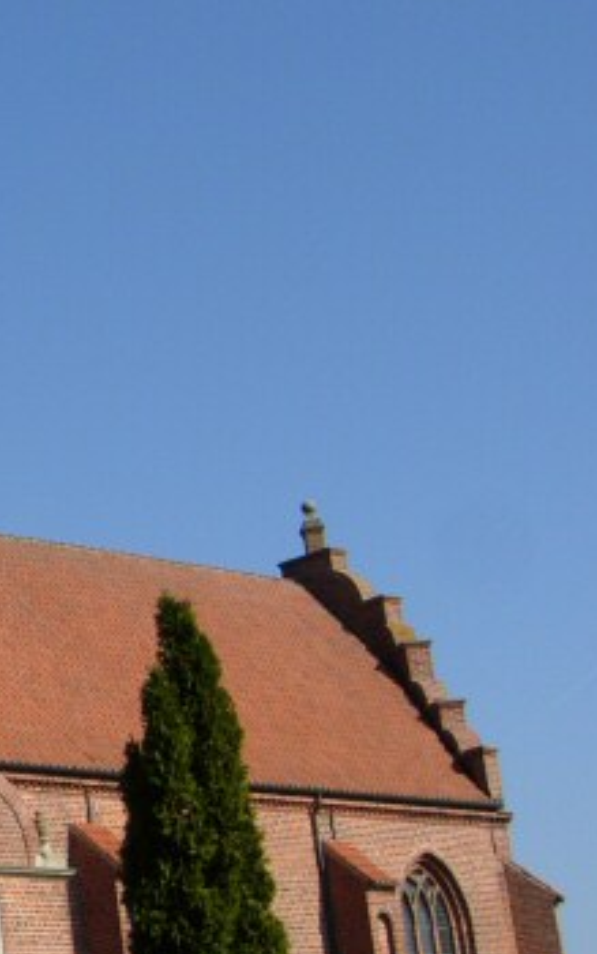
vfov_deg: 21.2
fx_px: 2549
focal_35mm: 98
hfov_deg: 12.1
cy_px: 476
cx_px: -540
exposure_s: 1/373
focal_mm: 7.5
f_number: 6.1
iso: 50
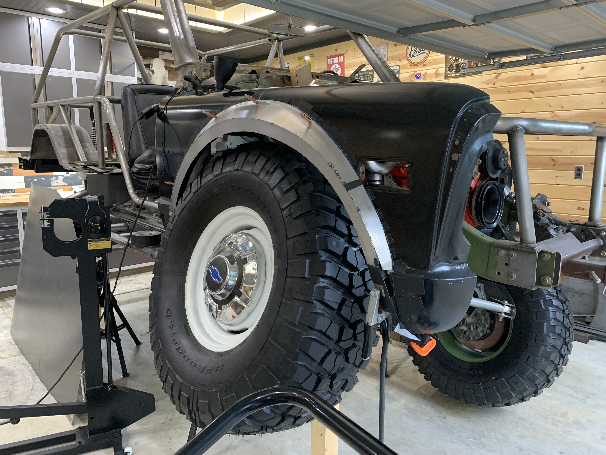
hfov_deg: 67.3
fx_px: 455
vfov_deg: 53.1
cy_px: 228
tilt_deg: -8.1
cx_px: 303
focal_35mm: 26
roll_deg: -0.6
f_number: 1.8
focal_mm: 4.25
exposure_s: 1/40
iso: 320
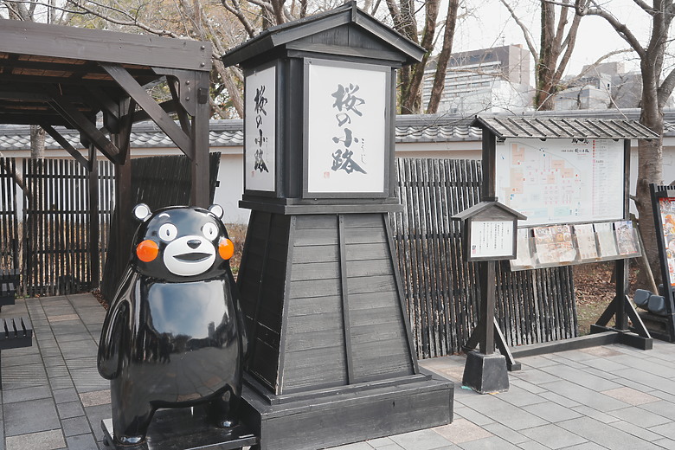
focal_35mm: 34
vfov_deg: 38.9
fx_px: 637
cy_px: 225
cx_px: 338
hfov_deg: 55.8
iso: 125
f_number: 4
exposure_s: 1/320
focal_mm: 34
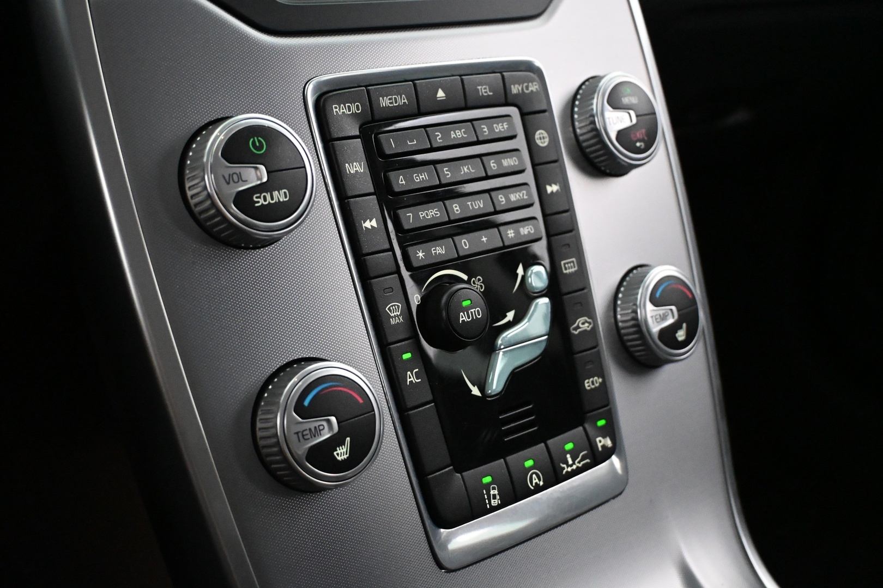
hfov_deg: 45.0
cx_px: 442
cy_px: 294
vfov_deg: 30.8
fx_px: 1067
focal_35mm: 44
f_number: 4.8
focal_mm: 29
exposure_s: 1/60
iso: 7200
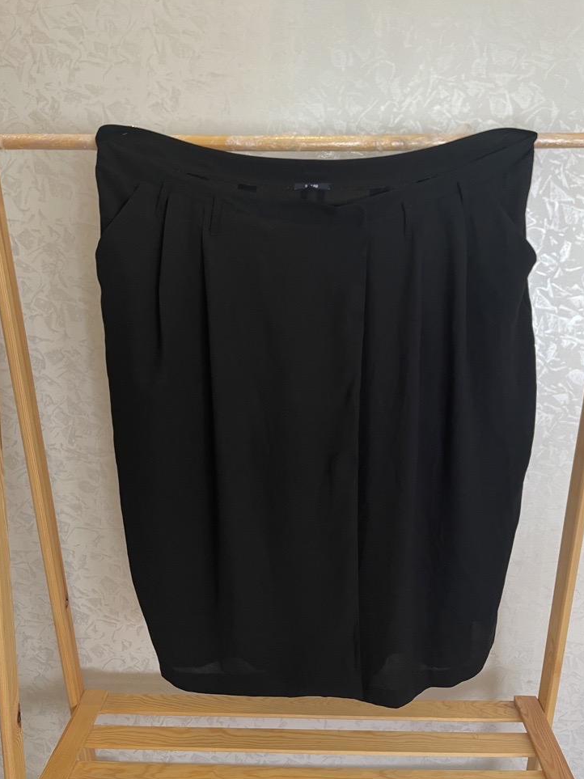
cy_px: 396
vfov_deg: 65.3
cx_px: 288
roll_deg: +1.0
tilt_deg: -14.0
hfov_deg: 51.3
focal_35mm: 27
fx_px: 607
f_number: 1.6
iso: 100
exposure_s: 1/50
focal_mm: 4.2
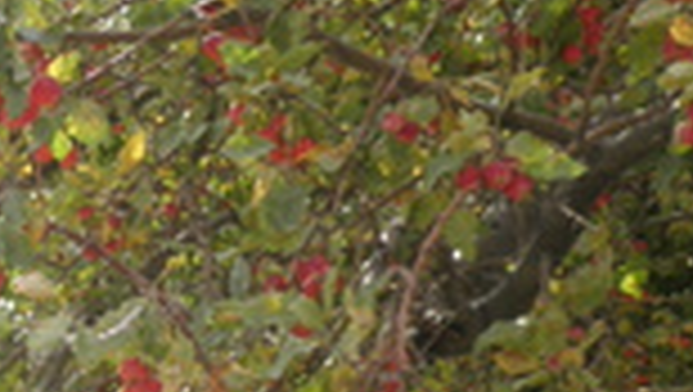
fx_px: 2906
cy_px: 387
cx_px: -648
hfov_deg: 12.2
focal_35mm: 158
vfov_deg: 7.7
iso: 64
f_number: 3.2
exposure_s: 1/320
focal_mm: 6.1
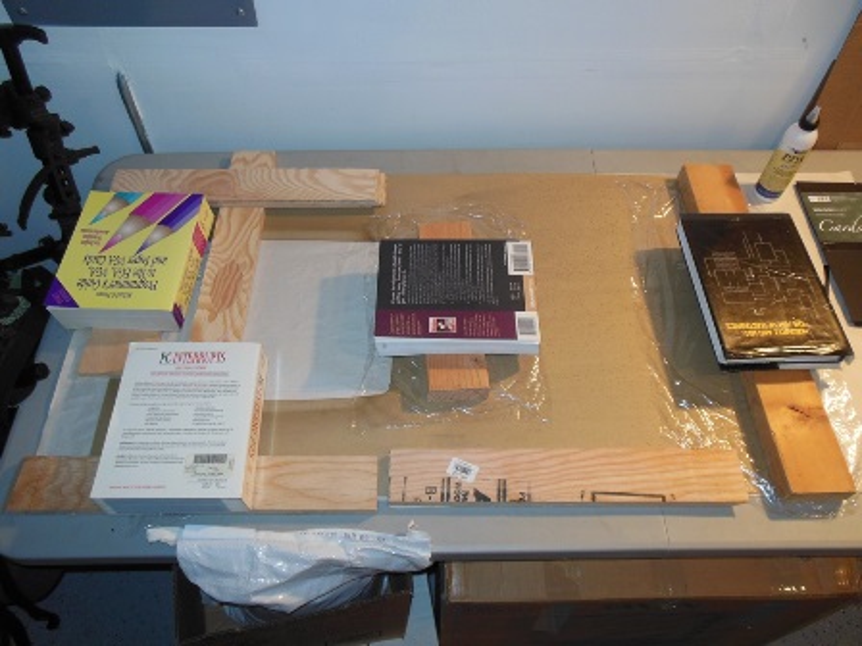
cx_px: 431
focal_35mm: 25
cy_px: 323
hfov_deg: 69.4
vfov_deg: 54.9
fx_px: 623
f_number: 3.2
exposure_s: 1/30
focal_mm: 4.5
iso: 200
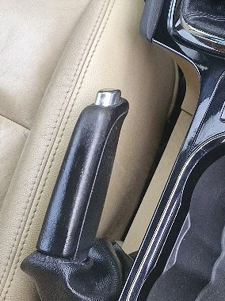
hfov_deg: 17.6
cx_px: 250
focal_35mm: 81
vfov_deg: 22.5
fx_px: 702
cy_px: -44
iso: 80
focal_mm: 5.54
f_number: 1.8
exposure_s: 1/182
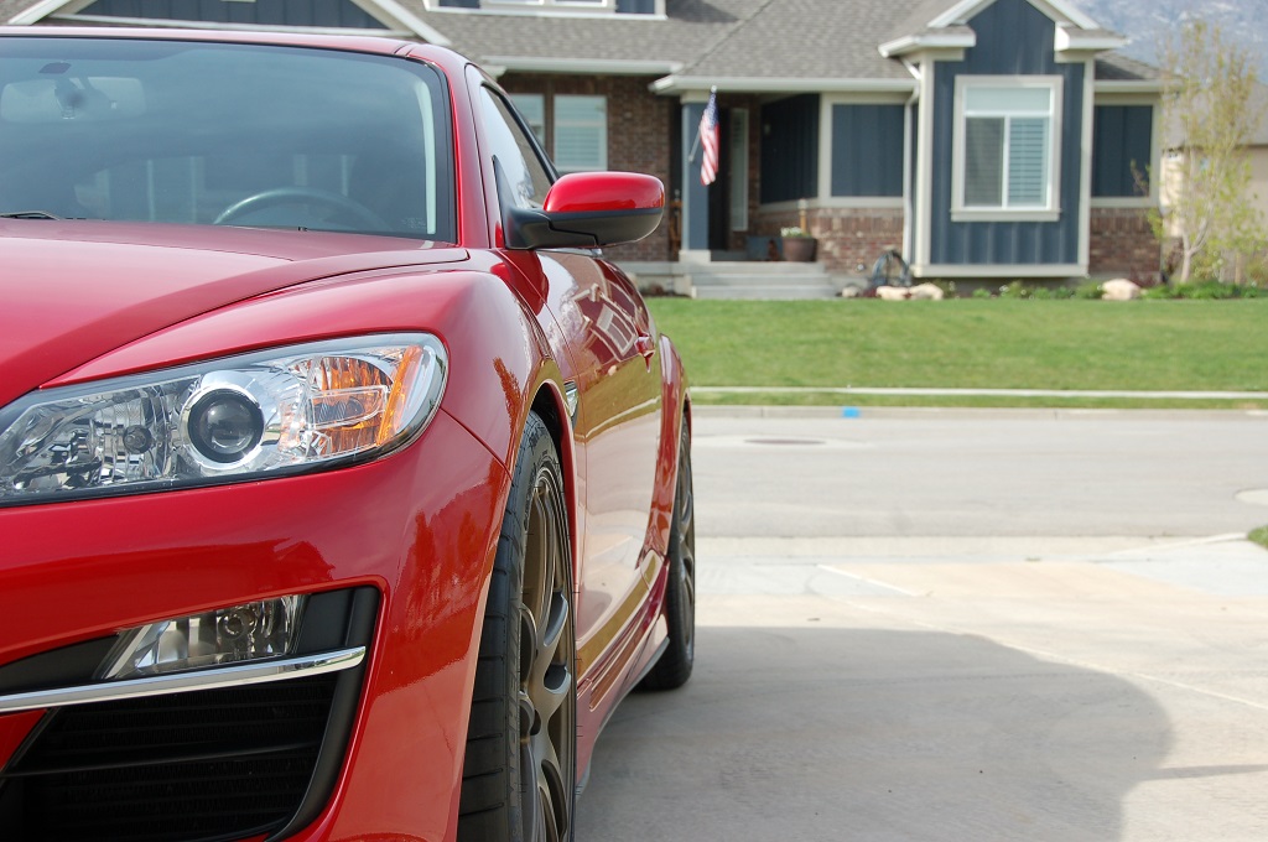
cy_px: 421
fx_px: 2111
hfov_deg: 33.4
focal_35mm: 60
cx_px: 634
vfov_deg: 22.6
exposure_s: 1/250
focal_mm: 40
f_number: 8
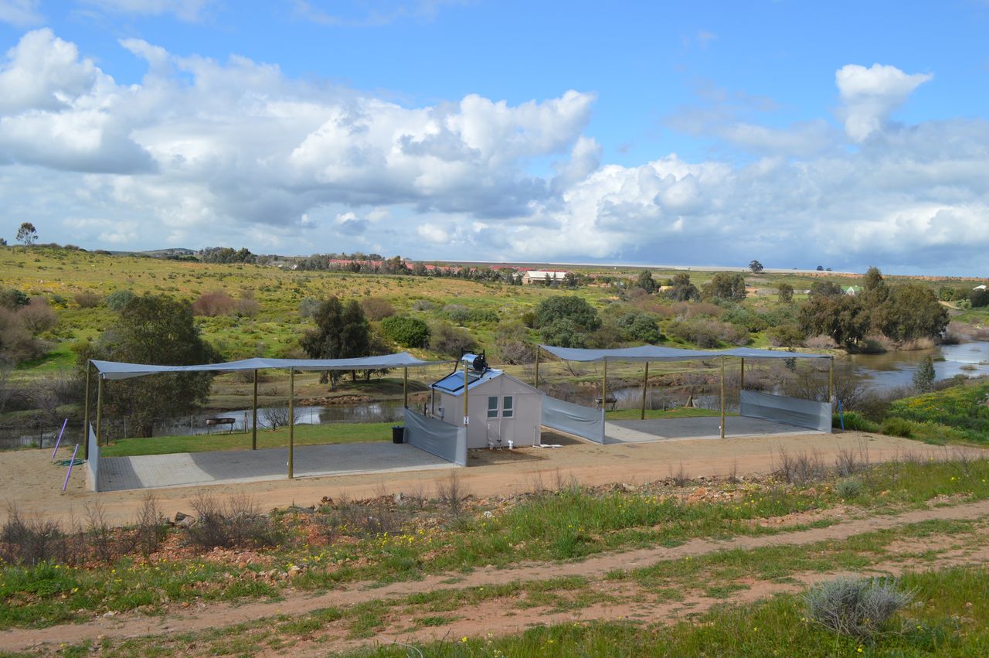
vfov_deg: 39.9
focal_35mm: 33
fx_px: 906
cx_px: 494
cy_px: 329
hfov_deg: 57.3
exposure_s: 1/320
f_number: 9
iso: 100
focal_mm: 22
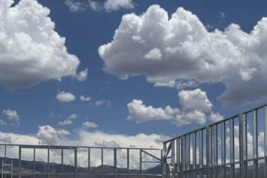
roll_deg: -0.3
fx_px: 467
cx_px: 114
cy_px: 177
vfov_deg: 20.8
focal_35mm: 63
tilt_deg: +3.2
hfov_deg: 31.9
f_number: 1.78
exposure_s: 1/12346
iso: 80
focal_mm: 6.76
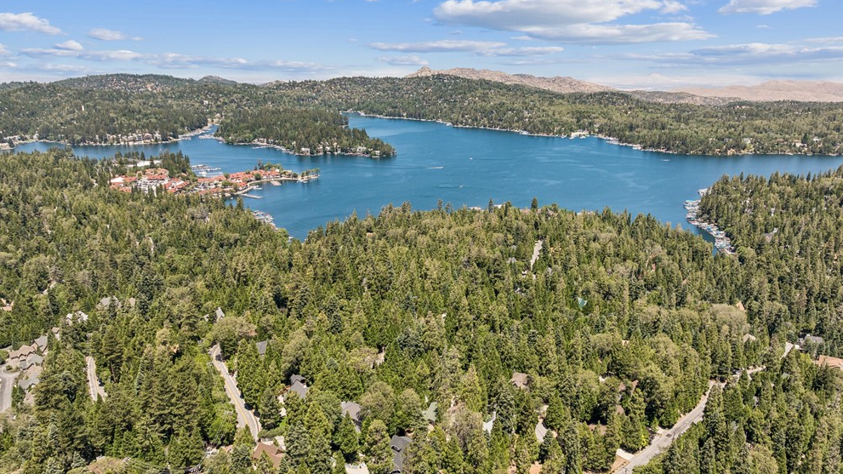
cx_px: 431
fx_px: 603
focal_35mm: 27
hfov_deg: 69.9
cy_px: 287
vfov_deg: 42.6
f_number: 2.8
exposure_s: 1/60
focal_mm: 12.3
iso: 100
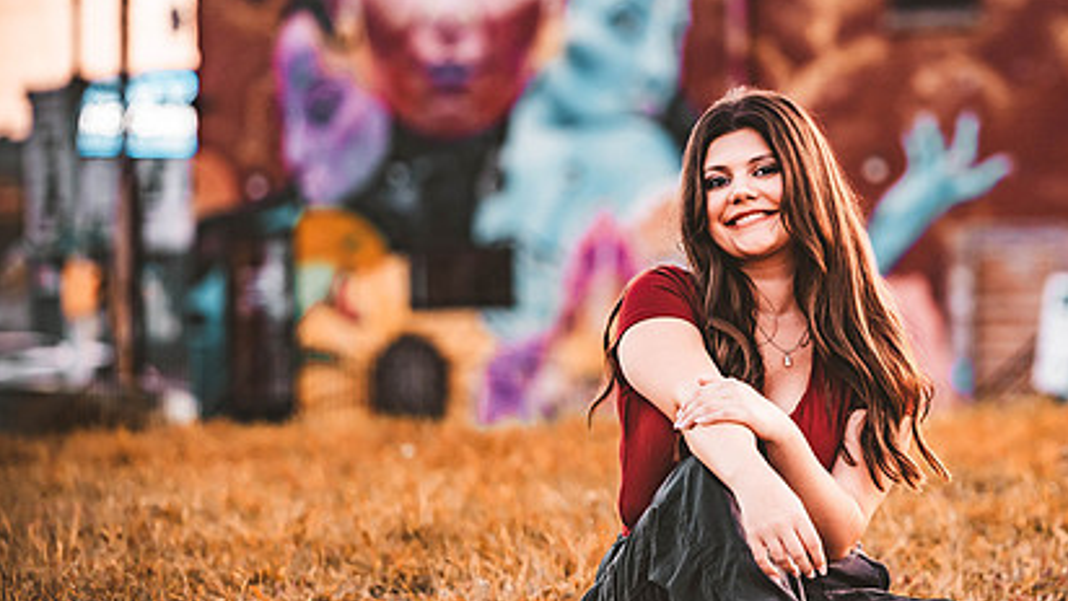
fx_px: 5014
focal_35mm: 177
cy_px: 341
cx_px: 749
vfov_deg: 6.9
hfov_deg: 12.1
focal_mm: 120
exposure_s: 1/125
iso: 640
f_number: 2.8
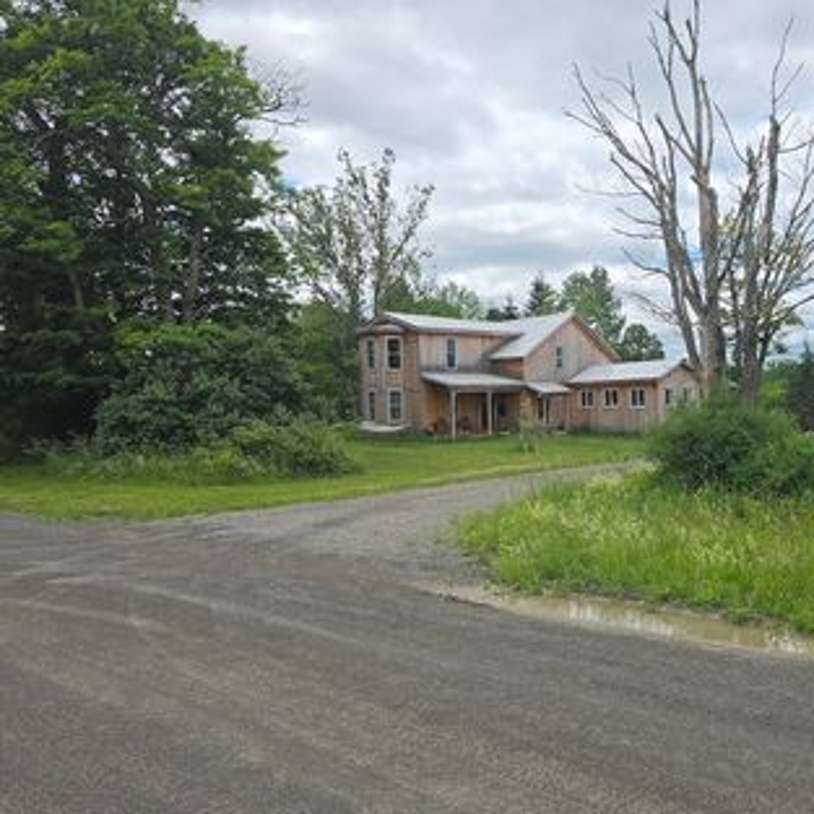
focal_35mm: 28
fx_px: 745
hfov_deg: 56.5
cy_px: 417
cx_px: 519
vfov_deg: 57.3
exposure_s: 1/788
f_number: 1.7
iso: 12
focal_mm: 6.3
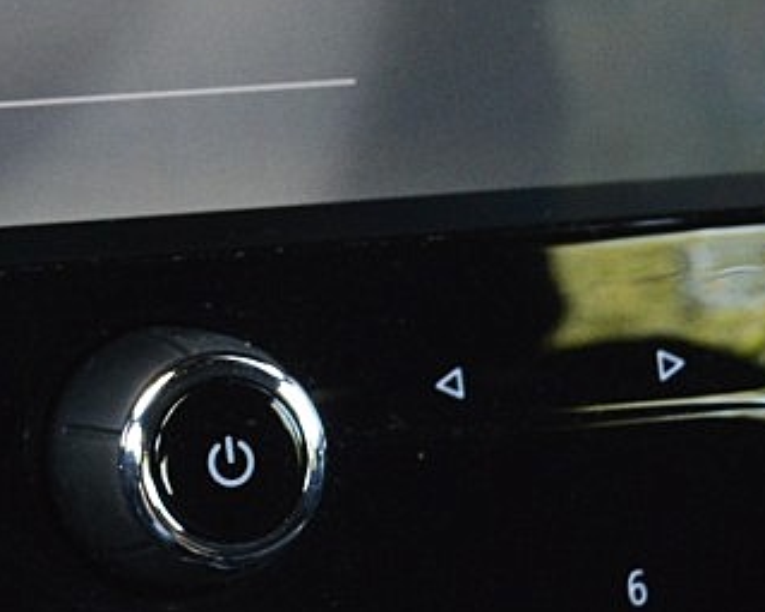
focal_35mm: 172
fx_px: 3893
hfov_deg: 11.1
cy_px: -266
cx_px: -91
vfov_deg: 8.8
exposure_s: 1/60
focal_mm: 24
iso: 800
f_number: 6.3
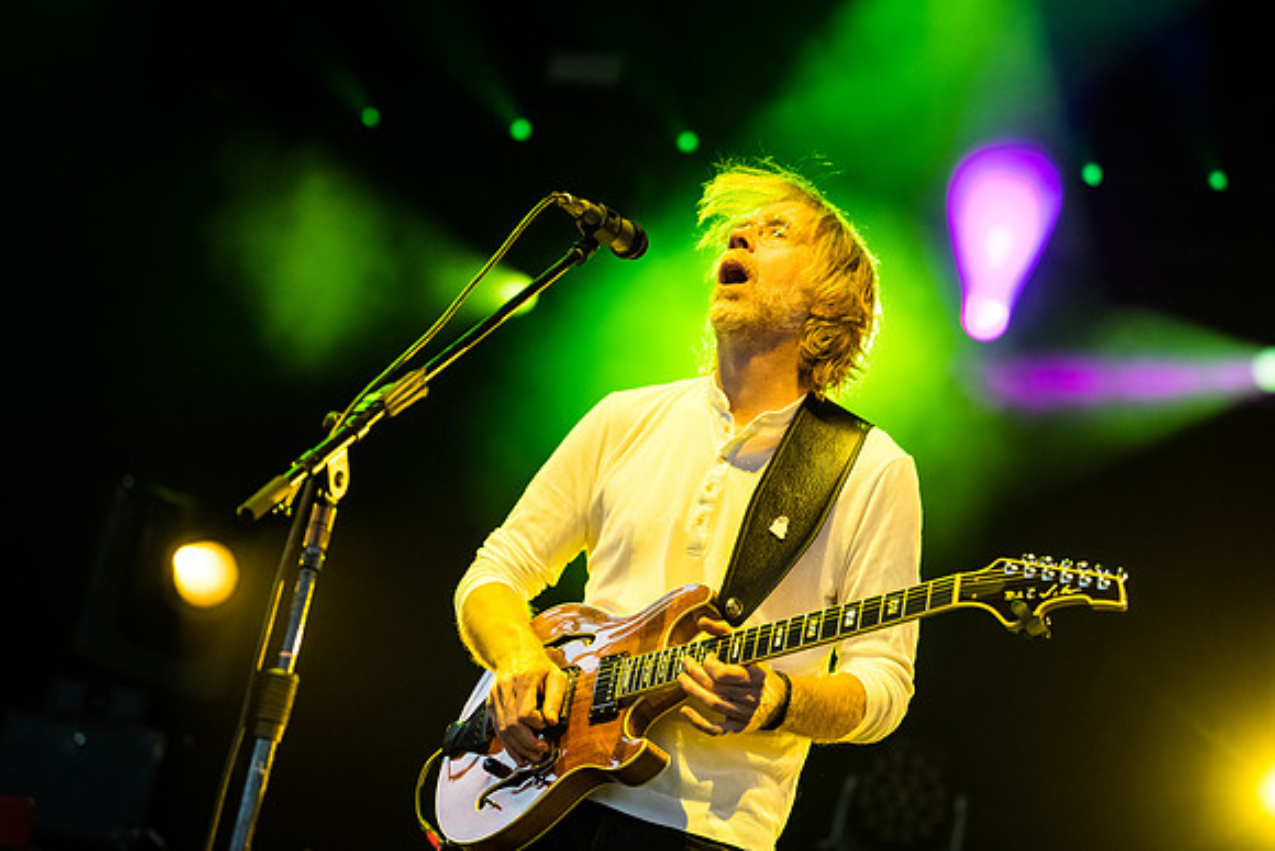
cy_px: 402
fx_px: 3437
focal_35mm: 97
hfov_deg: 21.0
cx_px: 672
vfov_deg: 14.1
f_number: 2.8
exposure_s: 1/3200
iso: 3200
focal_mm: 92
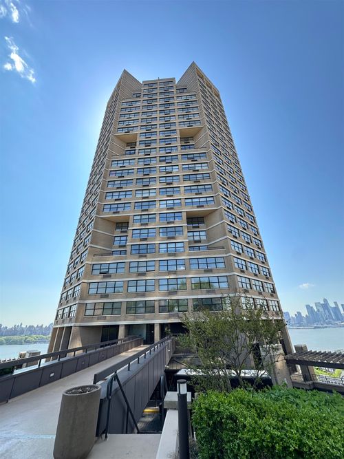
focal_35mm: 14
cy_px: 230
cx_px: 172
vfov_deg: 102.1
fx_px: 186
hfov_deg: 85.7
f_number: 2.2
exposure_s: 1/502
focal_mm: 2.22
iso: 40
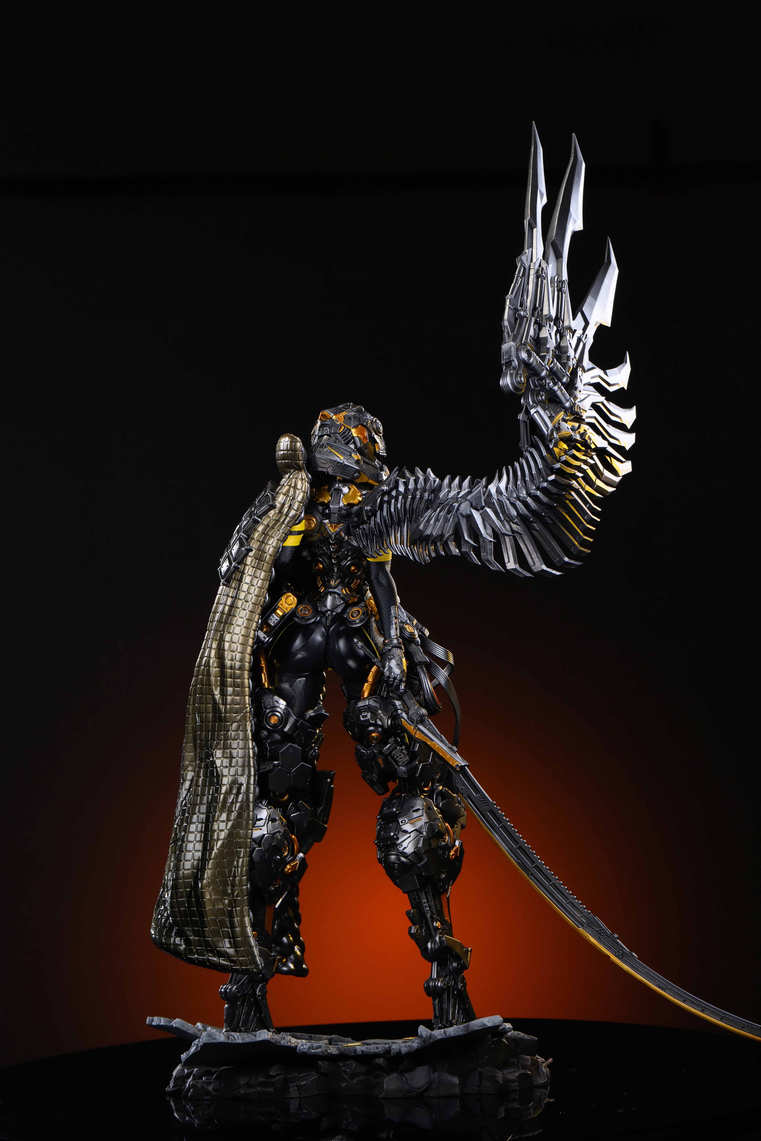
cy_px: 570
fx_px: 3044
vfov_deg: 21.2
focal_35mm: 96
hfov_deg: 14.3
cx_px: 380
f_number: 8
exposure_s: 1/125
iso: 400
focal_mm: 96
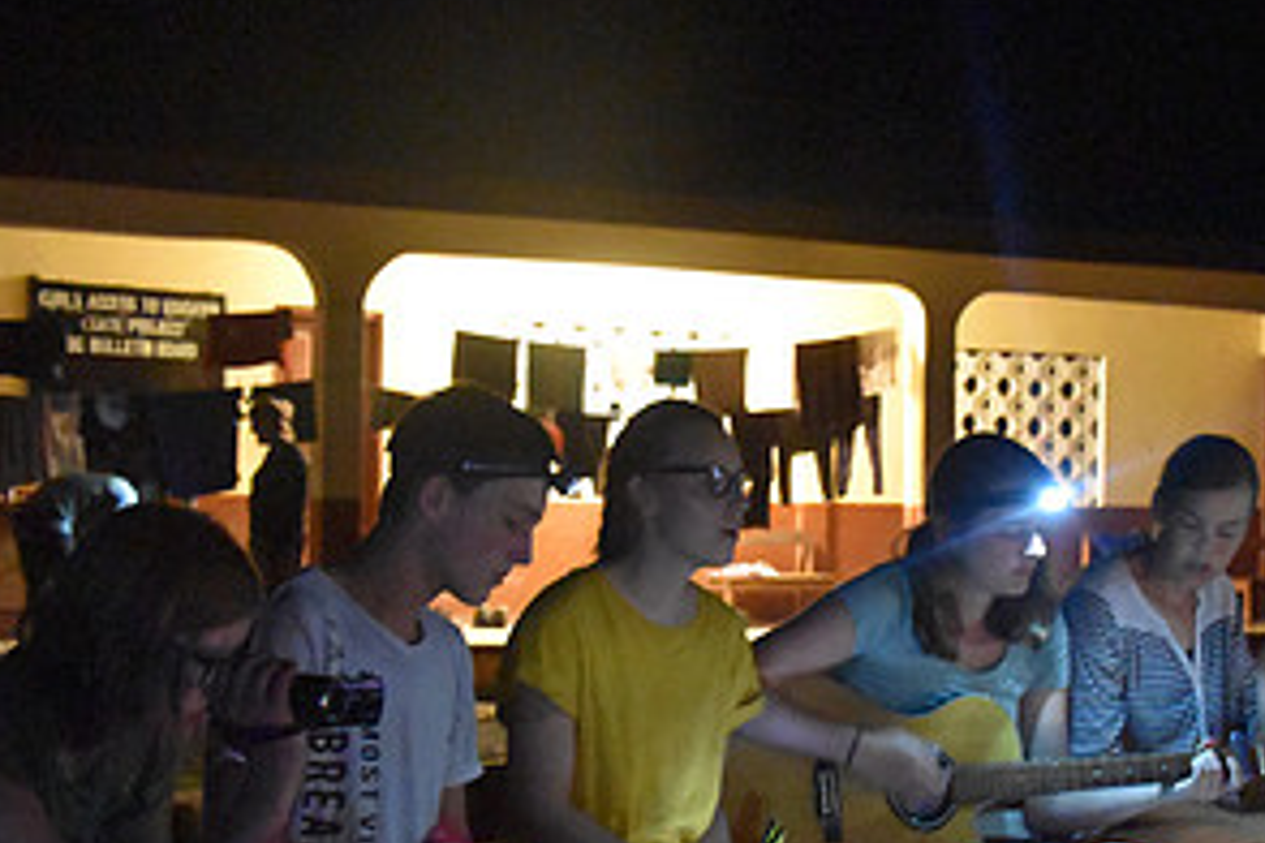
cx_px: 929
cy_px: 591
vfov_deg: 18.4
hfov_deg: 27.0
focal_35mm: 74
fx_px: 2600
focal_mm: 25
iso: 12800
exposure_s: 1/25
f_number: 4
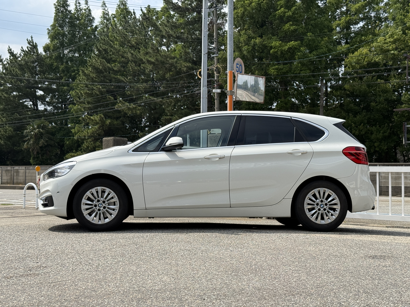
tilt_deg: +2.8
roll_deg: -0.3
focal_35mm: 48
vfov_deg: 30.3
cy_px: 154
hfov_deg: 39.7
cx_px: 205
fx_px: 569
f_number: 1.78
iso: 100
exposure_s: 1/7143
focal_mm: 6.76
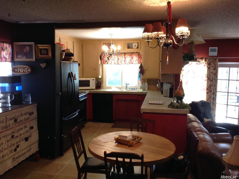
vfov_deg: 40.6
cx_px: 120
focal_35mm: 35
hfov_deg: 52.7
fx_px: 241
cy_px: 90
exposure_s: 1/15
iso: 100
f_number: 2.4
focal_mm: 4.28
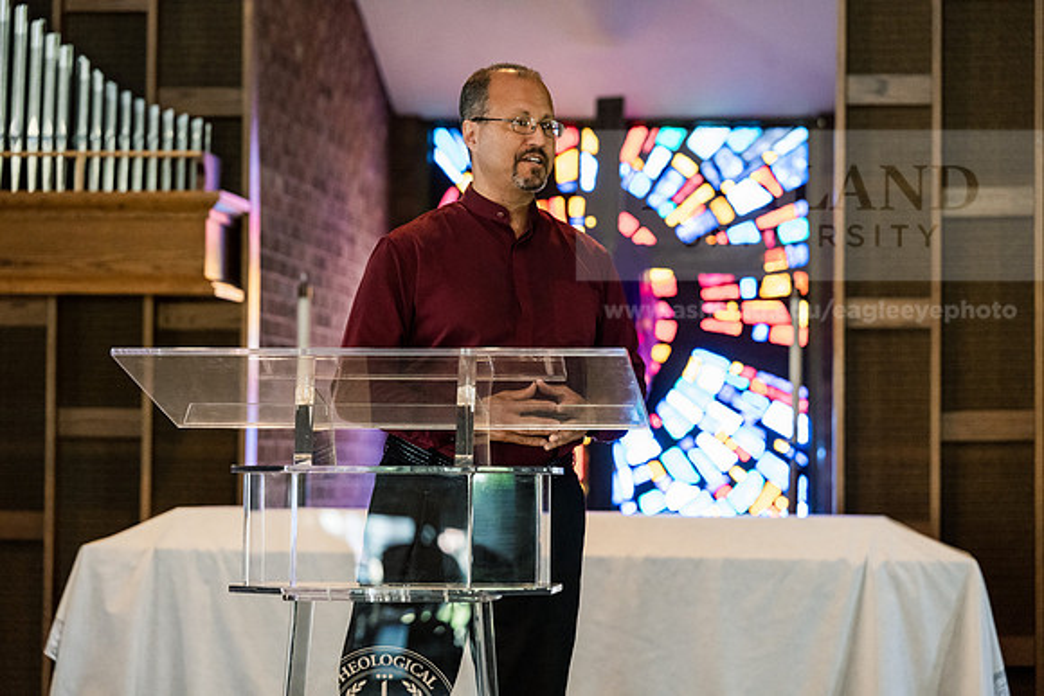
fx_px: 2988
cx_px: 522
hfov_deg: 19.8
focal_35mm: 103
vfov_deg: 13.3
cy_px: 348
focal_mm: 103
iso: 4000
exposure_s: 1/200
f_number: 3.2
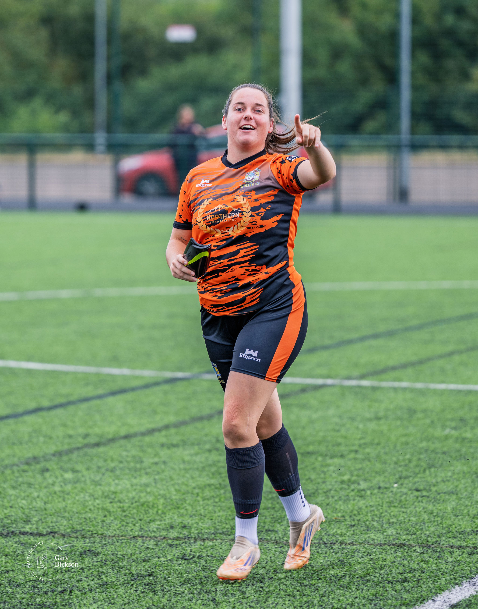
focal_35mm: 244
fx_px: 4359
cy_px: 242
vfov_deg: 8.0
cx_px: 237
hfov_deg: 6.3
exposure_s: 1/400
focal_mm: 140
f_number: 2.8
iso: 110
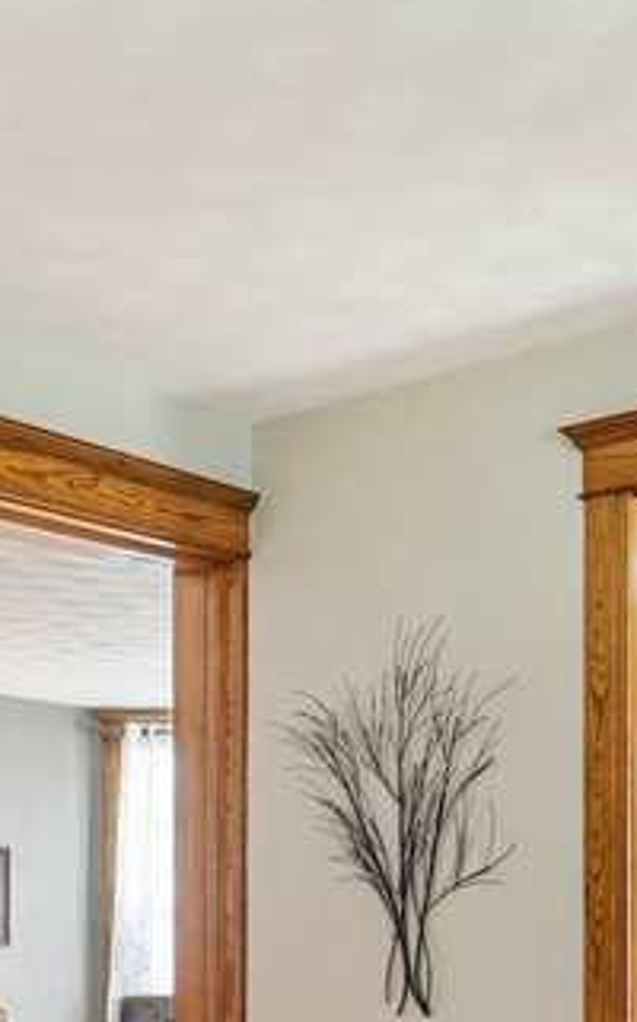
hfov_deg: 22.7
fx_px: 1587
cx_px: 354
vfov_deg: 33.7
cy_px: 931
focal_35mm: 57
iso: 100
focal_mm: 14
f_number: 7.1
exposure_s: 1.6
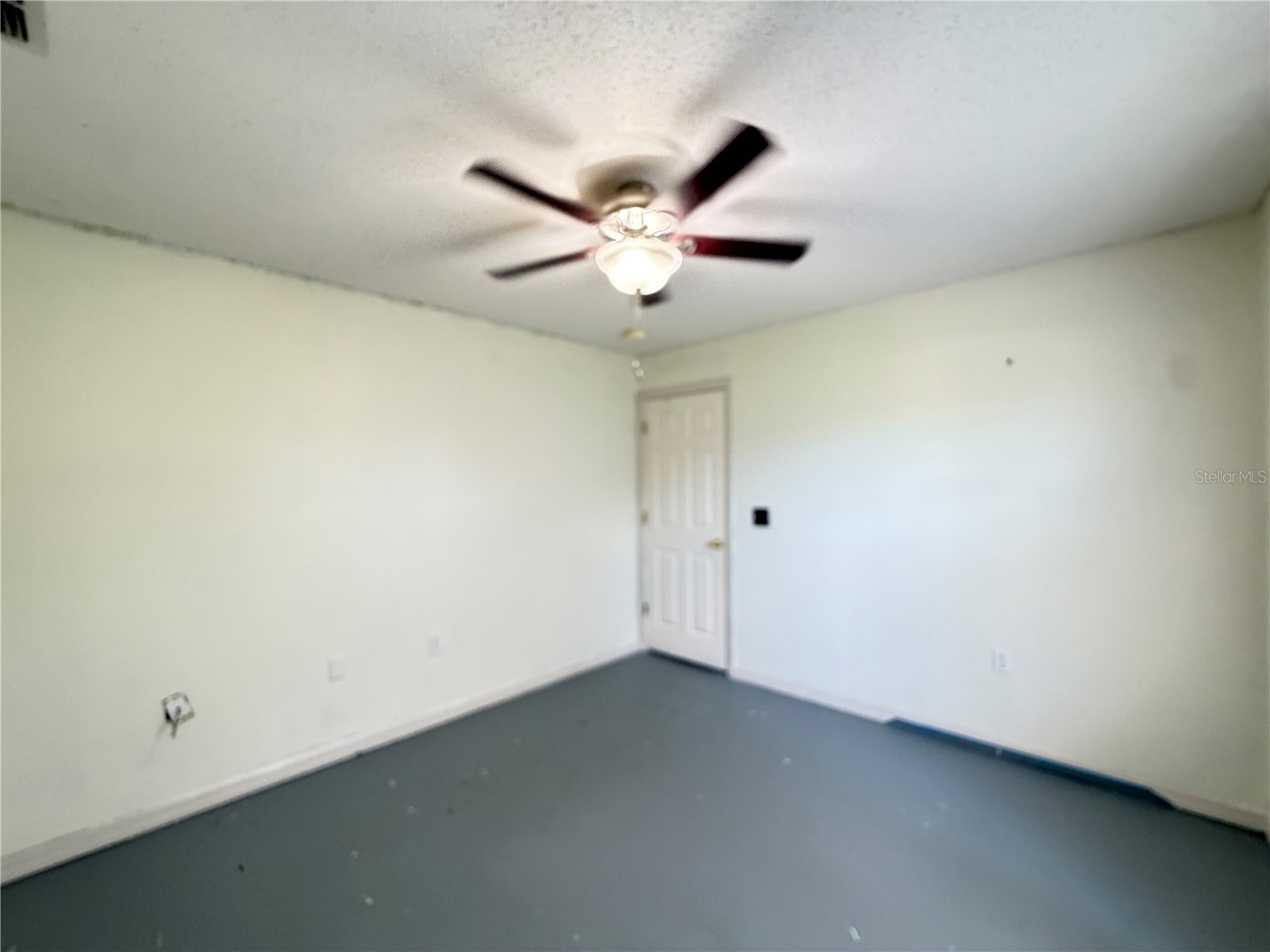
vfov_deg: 85.7
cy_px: 476
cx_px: 635
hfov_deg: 102.1
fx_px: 514
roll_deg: +0.8
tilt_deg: +0.2
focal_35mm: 14
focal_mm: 2.22
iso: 400
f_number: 2.2
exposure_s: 1/60
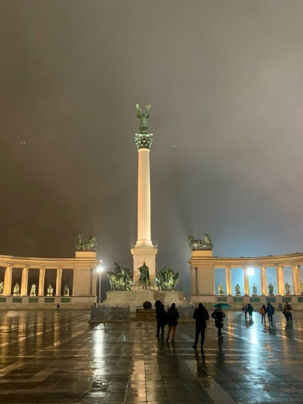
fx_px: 385
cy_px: 205
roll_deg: +0.3
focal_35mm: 33
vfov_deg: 55.4
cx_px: 142
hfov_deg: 42.9
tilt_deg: +13.8
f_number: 1.8
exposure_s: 1/25
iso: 500
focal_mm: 4.25
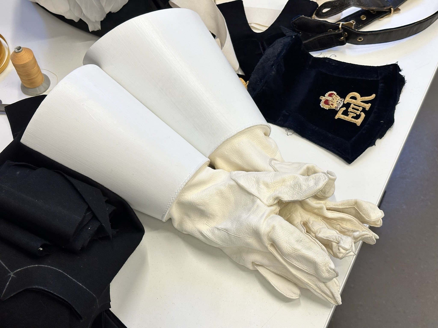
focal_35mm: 48
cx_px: 219
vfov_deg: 30.3
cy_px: 164
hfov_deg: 39.7
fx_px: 607
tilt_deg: -56.8
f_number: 1.78
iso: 80
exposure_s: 1/100
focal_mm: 6.86
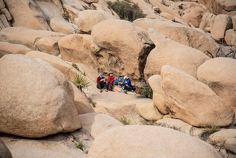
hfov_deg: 17.1
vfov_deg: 11.4
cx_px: 118
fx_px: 787
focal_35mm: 120
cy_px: 79
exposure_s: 1/1250
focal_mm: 120
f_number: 4
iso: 100
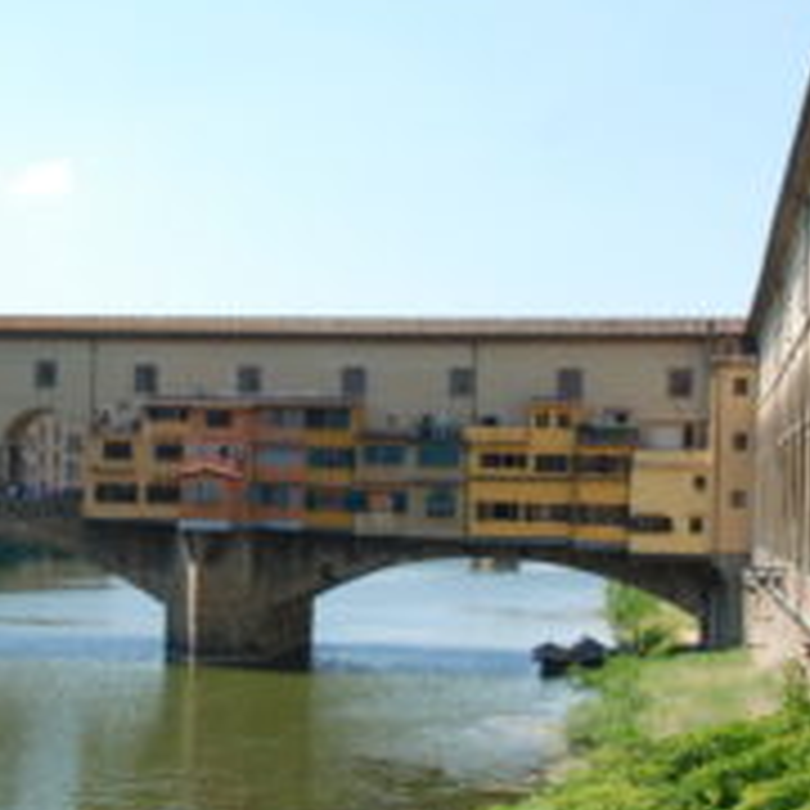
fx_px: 2250
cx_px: 108
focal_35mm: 85
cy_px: 479
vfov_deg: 20.4
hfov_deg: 20.1
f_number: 7.1
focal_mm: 24
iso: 100
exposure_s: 1/200
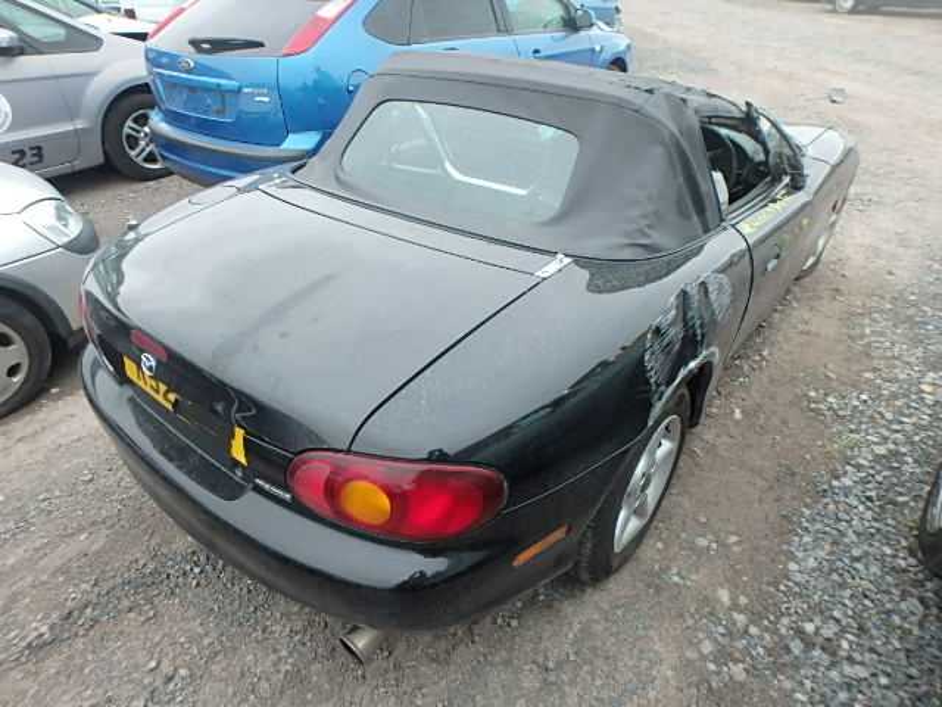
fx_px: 571
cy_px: 354
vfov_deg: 63.4
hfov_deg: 79.0
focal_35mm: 21
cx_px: 471
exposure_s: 1/60
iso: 125
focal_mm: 3.7
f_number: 3.5
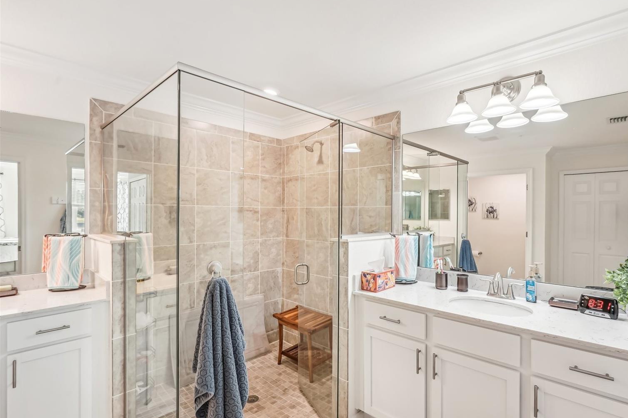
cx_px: 333
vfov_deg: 70.4
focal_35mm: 17
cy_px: 216
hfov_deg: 93.2
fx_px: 296
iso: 400
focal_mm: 16
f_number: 8
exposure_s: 1/20
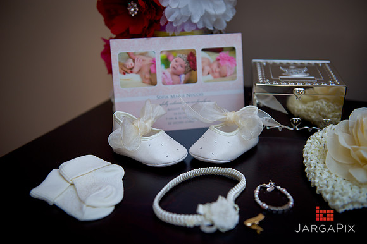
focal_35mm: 48
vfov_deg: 28.0
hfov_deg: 41.1
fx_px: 489
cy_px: 122
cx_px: 184
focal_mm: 48
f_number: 3.2
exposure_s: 1/125
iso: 200
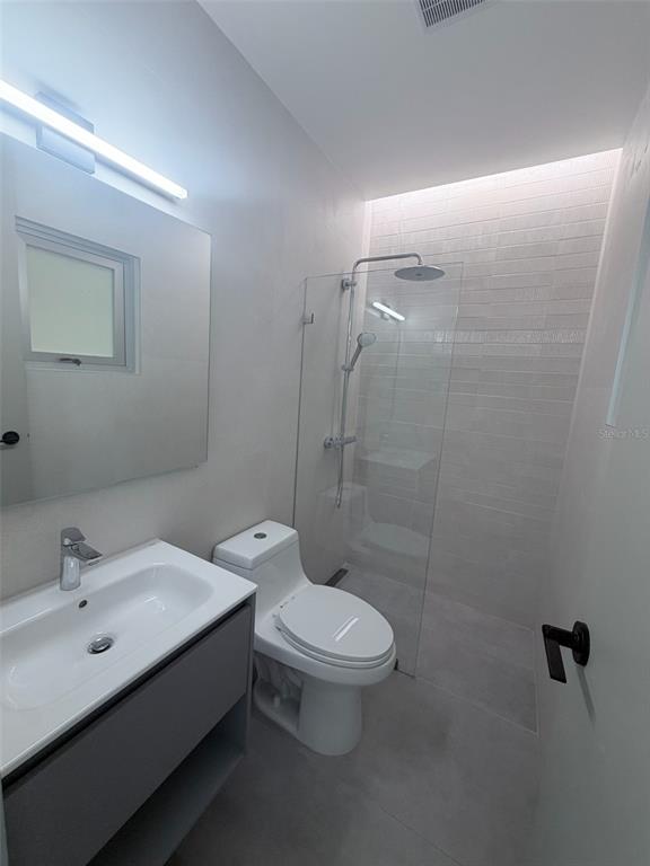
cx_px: 325
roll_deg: -3.8
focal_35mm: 14
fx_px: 351
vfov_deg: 102.1
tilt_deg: -8.6
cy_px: 433
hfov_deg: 85.7
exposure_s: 1/120
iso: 80
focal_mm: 2.22
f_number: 2.2
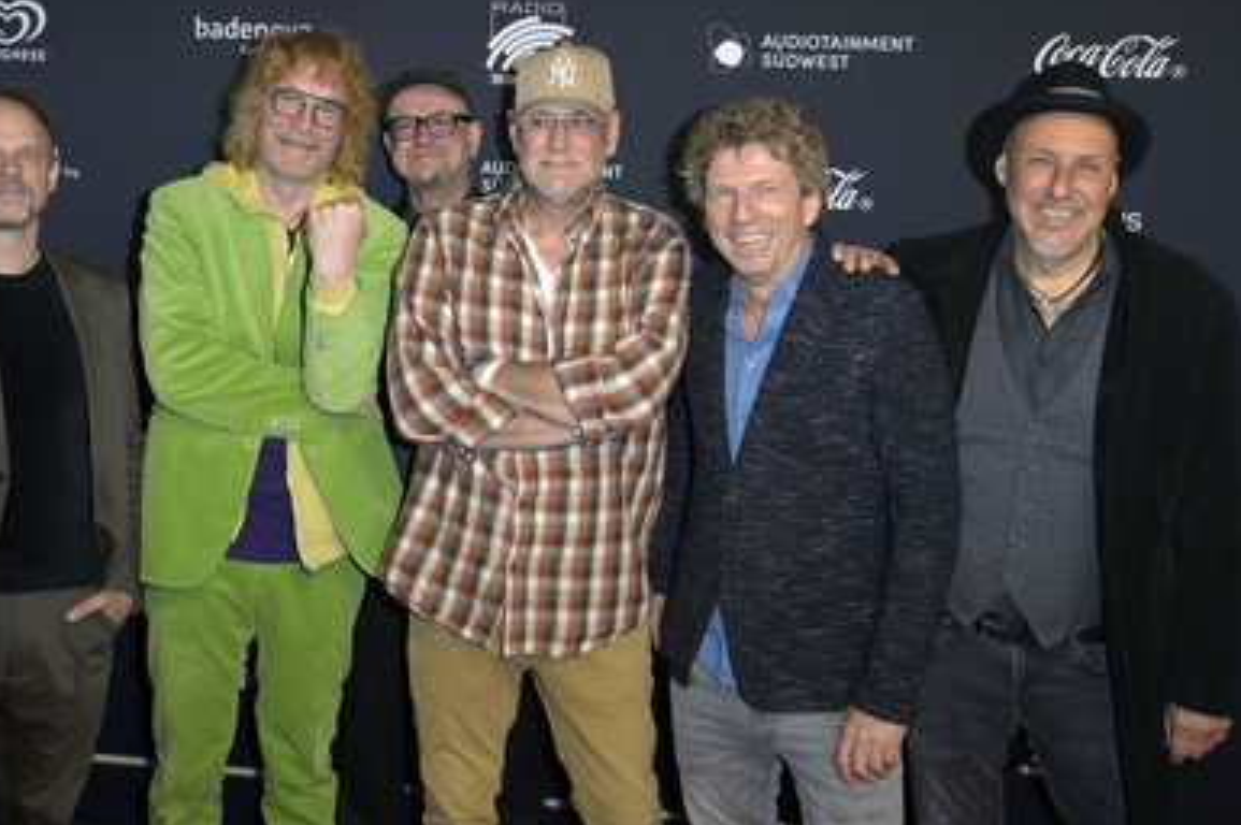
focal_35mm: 41
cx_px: 543
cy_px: 361
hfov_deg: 47.3
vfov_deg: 32.5
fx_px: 1412
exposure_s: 1/250
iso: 800
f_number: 5.6
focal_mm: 35
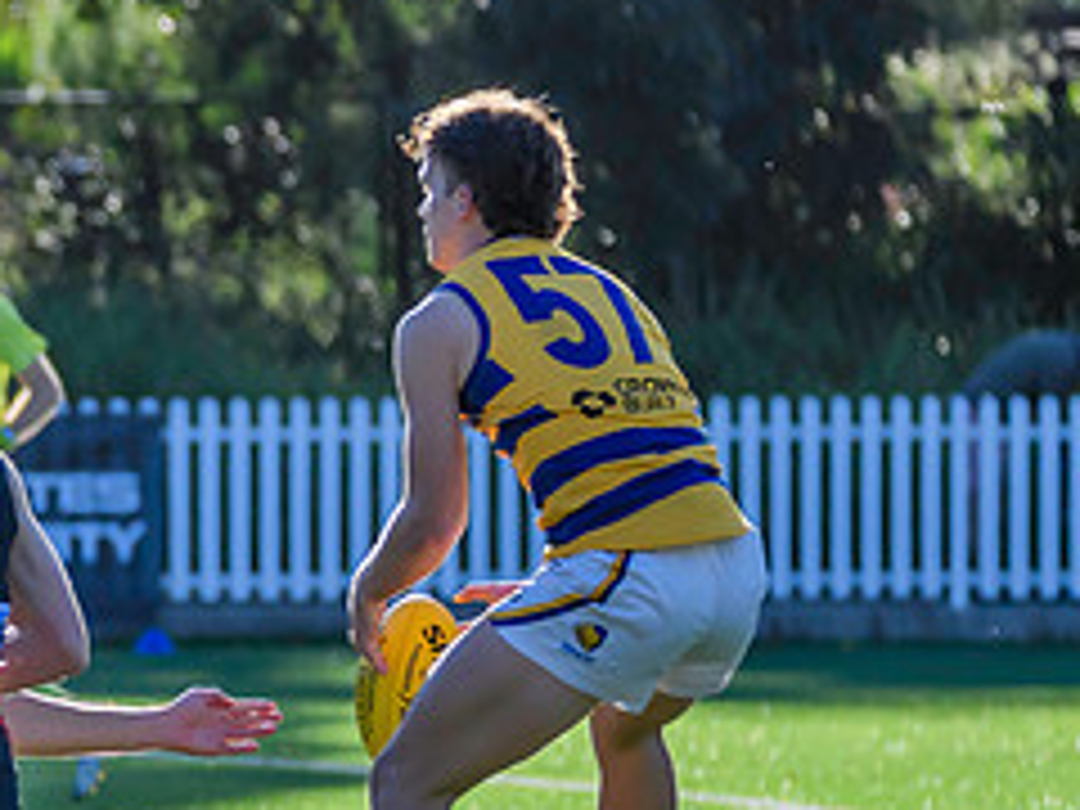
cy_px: 821
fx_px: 25521
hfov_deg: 2.4
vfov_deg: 1.8
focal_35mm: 818
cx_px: -258
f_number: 7.1
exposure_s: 1/2000
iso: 800
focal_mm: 250
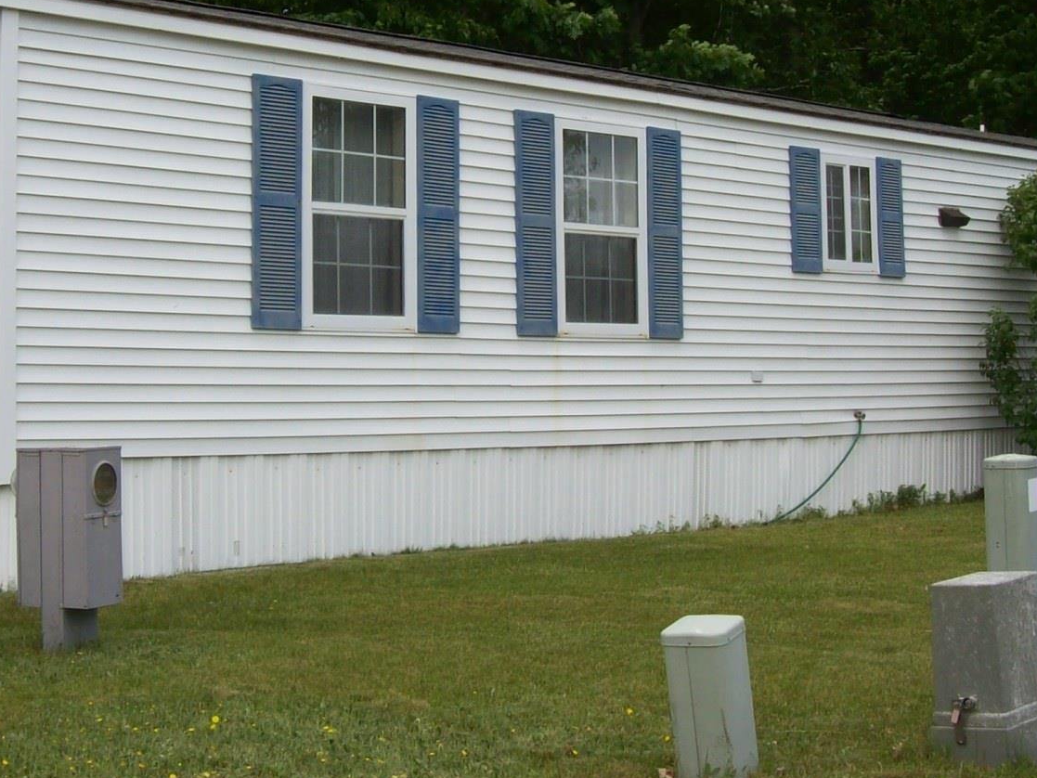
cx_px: 407
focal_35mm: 66
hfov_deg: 29.3
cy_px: 255
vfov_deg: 22.2
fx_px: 1977
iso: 80
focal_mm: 6
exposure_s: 1/436
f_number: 4.8
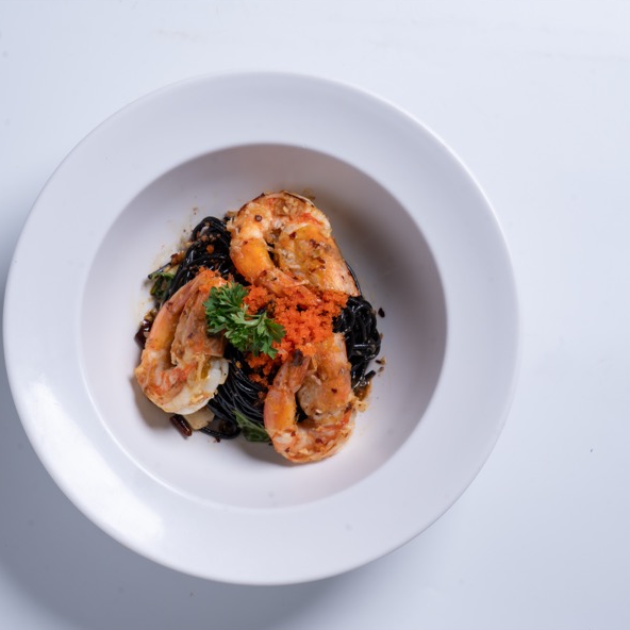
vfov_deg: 18.7
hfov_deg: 18.7
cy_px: 312
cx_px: 277
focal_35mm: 93
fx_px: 1915
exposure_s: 1/125
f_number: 11
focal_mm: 72
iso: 200
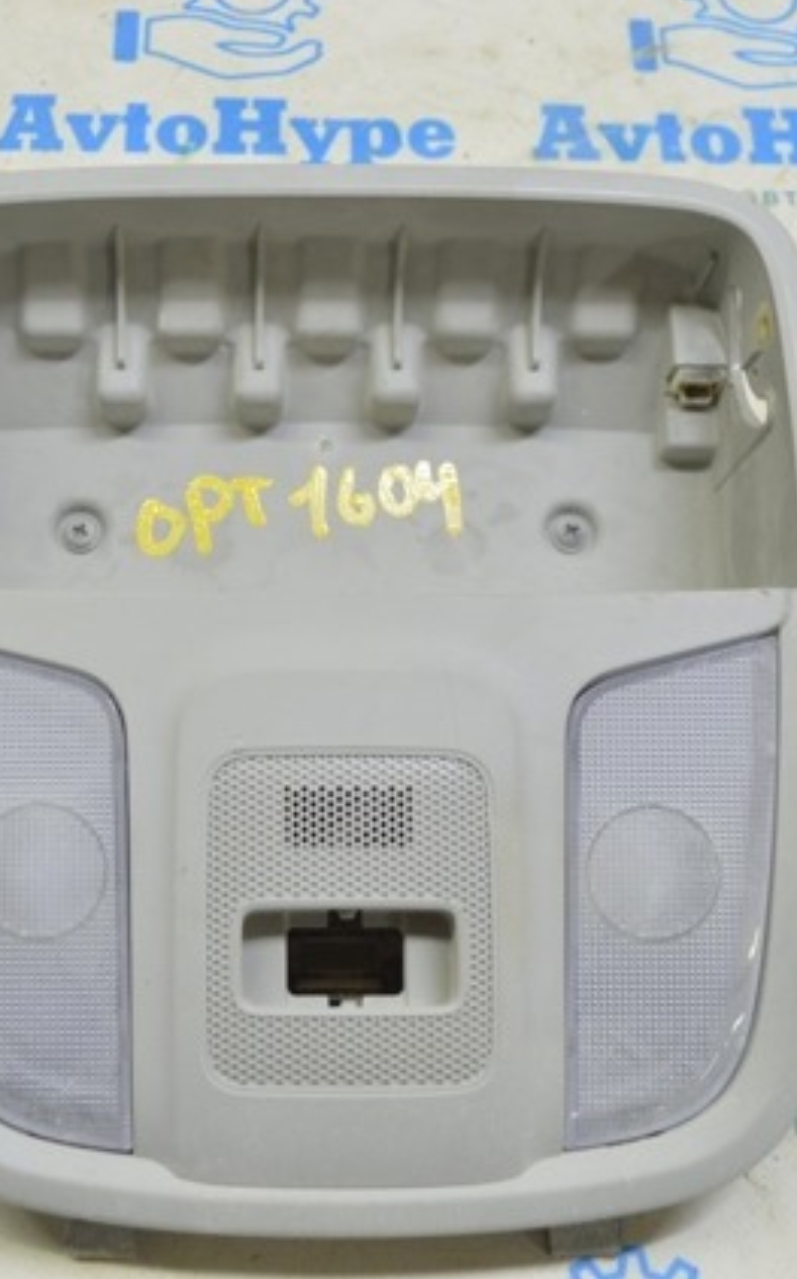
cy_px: 638
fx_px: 1776
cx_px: 218
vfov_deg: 39.6
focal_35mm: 51
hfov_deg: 25.1
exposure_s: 1/20
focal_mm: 22
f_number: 5.6
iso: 400
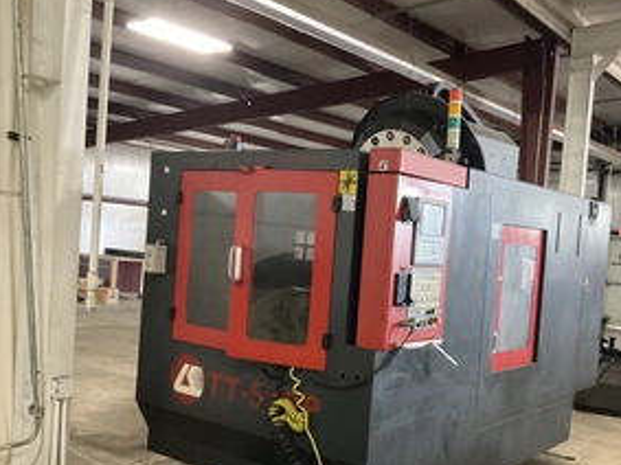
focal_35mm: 41
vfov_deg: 35.0
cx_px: 380
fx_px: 735
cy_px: 279
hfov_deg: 45.5
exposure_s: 1/60
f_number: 1.8
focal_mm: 3
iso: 250
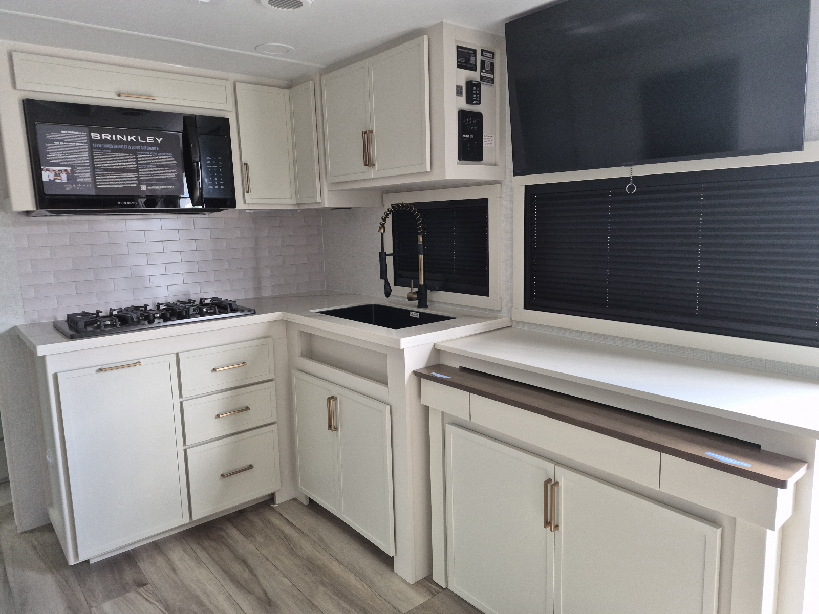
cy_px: 307
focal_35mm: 23
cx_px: 410
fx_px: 544
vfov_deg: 58.9
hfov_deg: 73.9
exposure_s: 1/120
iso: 160
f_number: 1.8
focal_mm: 5.4
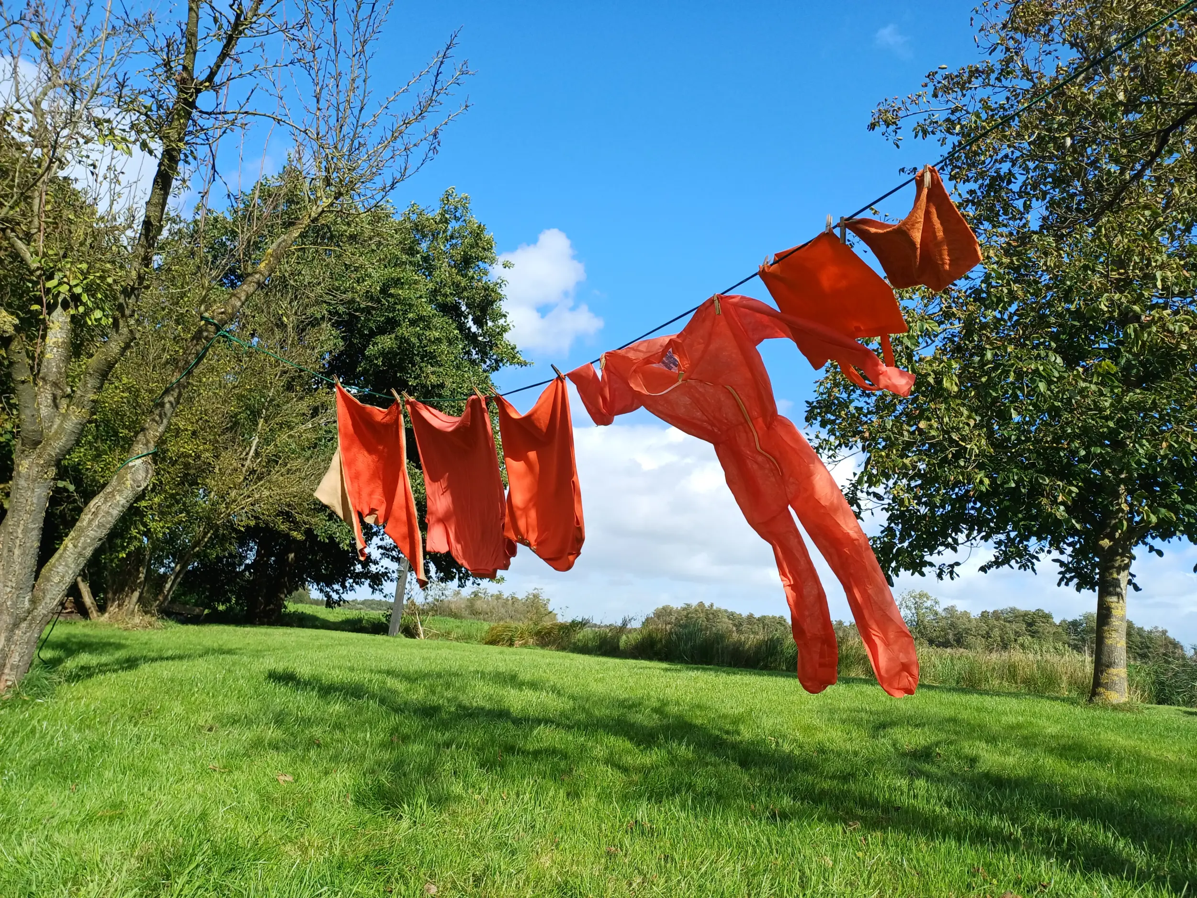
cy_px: 449
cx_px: 598
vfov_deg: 54.9
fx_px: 864
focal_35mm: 25
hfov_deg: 69.4
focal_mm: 4.65
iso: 50
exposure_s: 1/898
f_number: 1.8
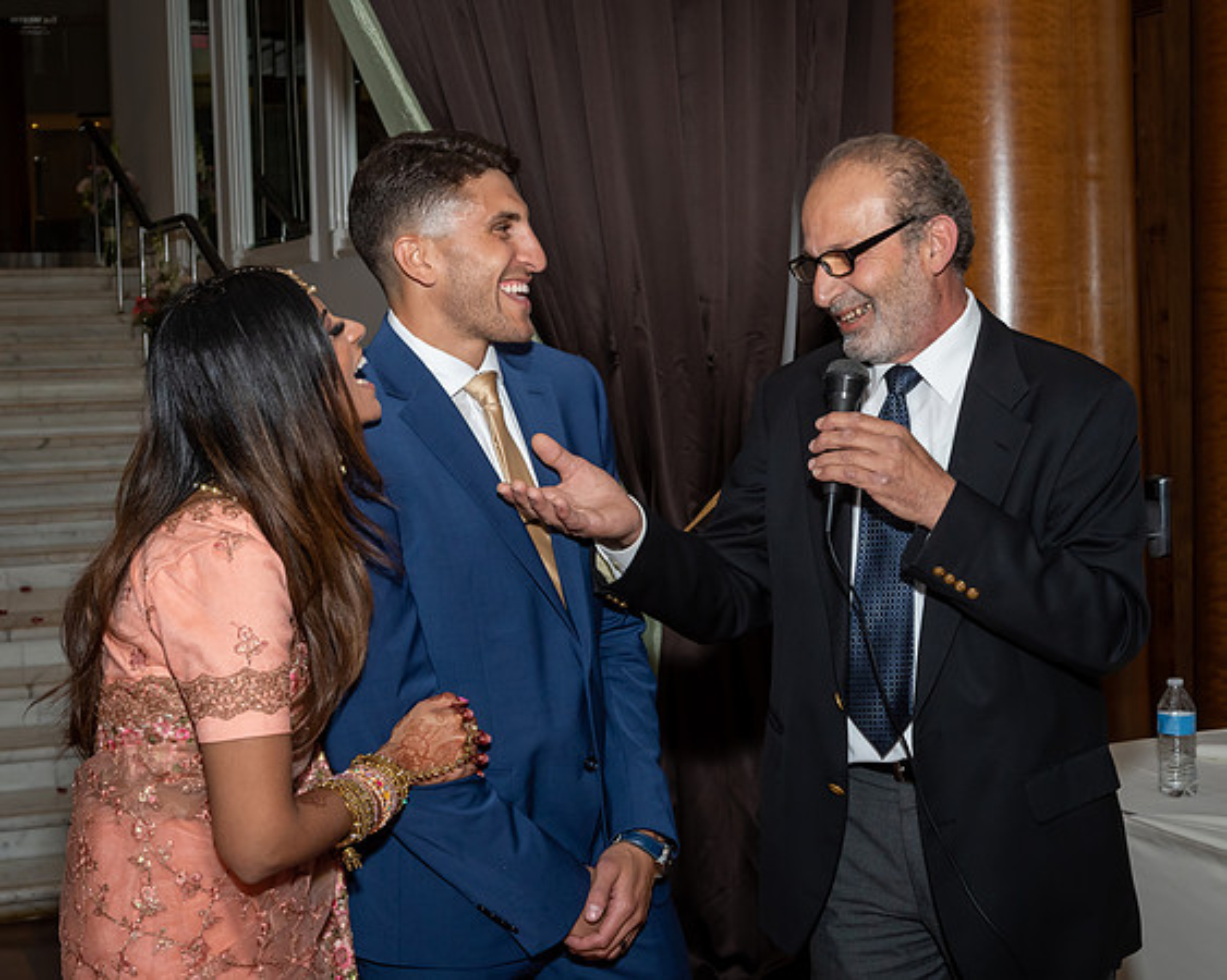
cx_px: 652
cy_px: 457
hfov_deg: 30.5
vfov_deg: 24.6
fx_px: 2249
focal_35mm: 62
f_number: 7.1
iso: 500
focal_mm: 34
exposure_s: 1/250
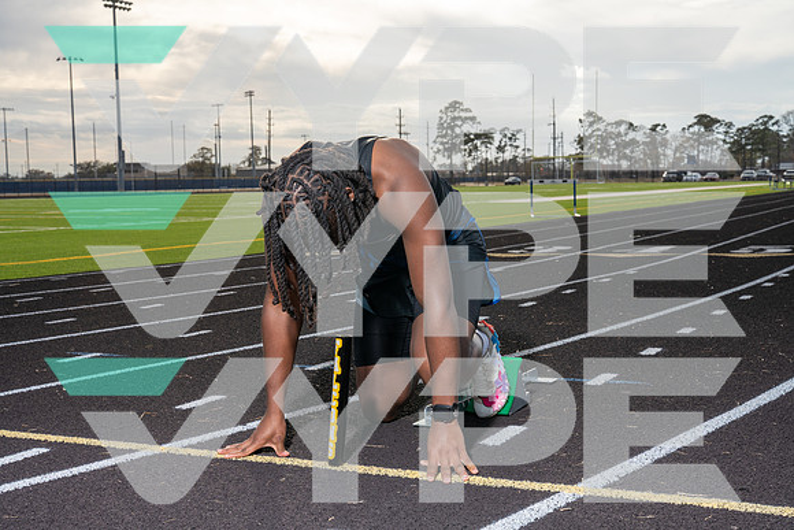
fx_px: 1037
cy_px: 265
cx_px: 397
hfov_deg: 41.9
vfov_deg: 28.7
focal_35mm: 47
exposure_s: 1/250
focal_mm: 47
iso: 160
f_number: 10
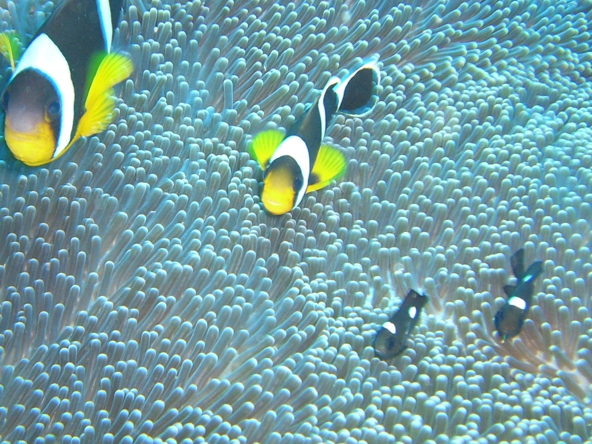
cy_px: 191
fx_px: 1146
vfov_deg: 21.9
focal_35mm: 67
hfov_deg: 28.8
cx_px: 199
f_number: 2.7
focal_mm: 6.2
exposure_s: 1/60
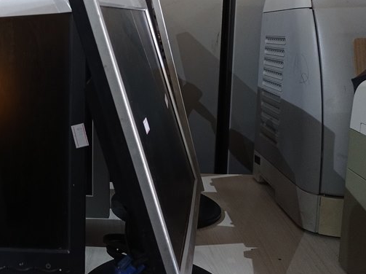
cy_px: 125
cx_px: 10
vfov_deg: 25.6
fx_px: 602
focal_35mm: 57
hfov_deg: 31.6
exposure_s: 1/30
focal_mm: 4.7
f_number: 1.79
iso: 350
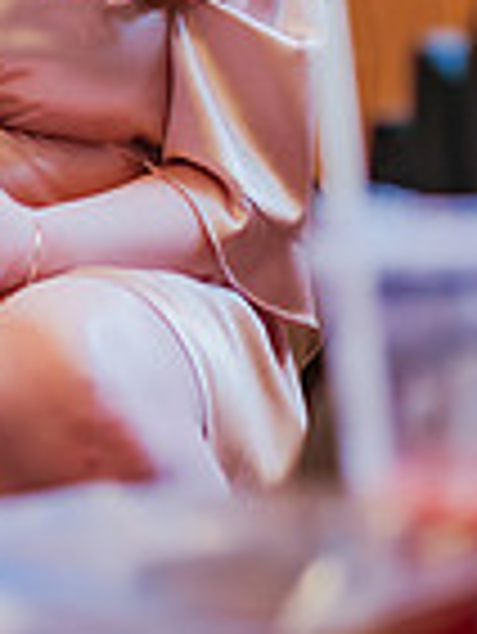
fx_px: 2532
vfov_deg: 14.1
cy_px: 49
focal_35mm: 138
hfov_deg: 10.4
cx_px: -238
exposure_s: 1/320
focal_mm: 35
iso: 250
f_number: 1.4
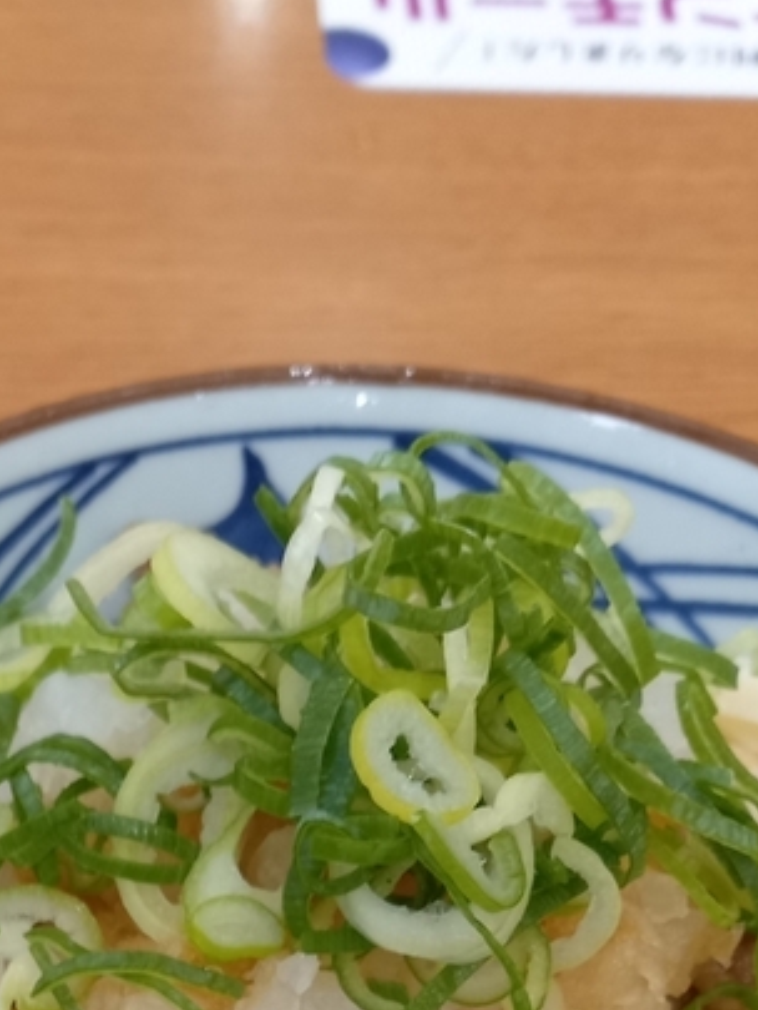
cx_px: -27
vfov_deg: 23.5
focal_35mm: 74
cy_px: 1287
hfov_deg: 19.3
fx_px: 2159
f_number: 2
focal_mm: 4.6
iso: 250
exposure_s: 1/50
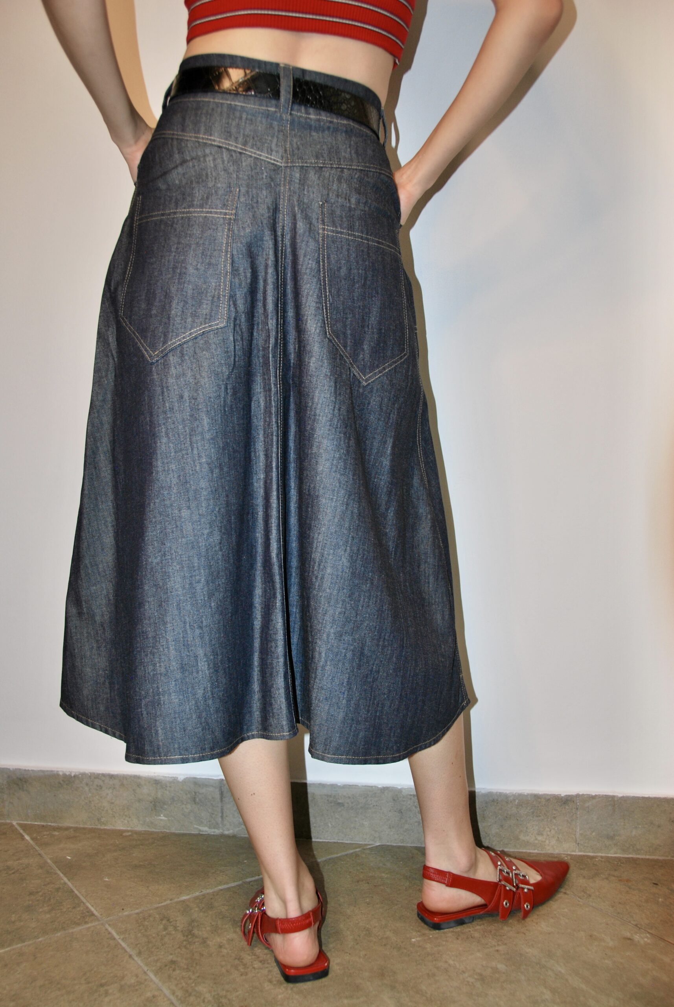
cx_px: 337
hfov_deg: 40.1
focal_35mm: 33
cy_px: 504
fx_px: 924
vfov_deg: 57.2
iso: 200
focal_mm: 22
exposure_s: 1/60
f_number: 3.8
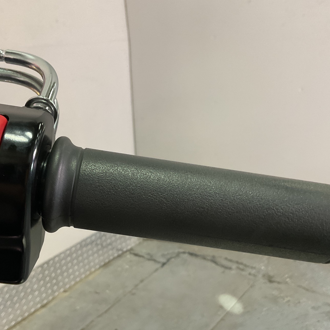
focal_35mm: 40
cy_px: 188
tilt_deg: -18.9
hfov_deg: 41.6
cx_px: 127
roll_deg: +3.8
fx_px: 431
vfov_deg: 41.8
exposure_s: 1/60
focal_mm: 3
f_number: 1.8
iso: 160
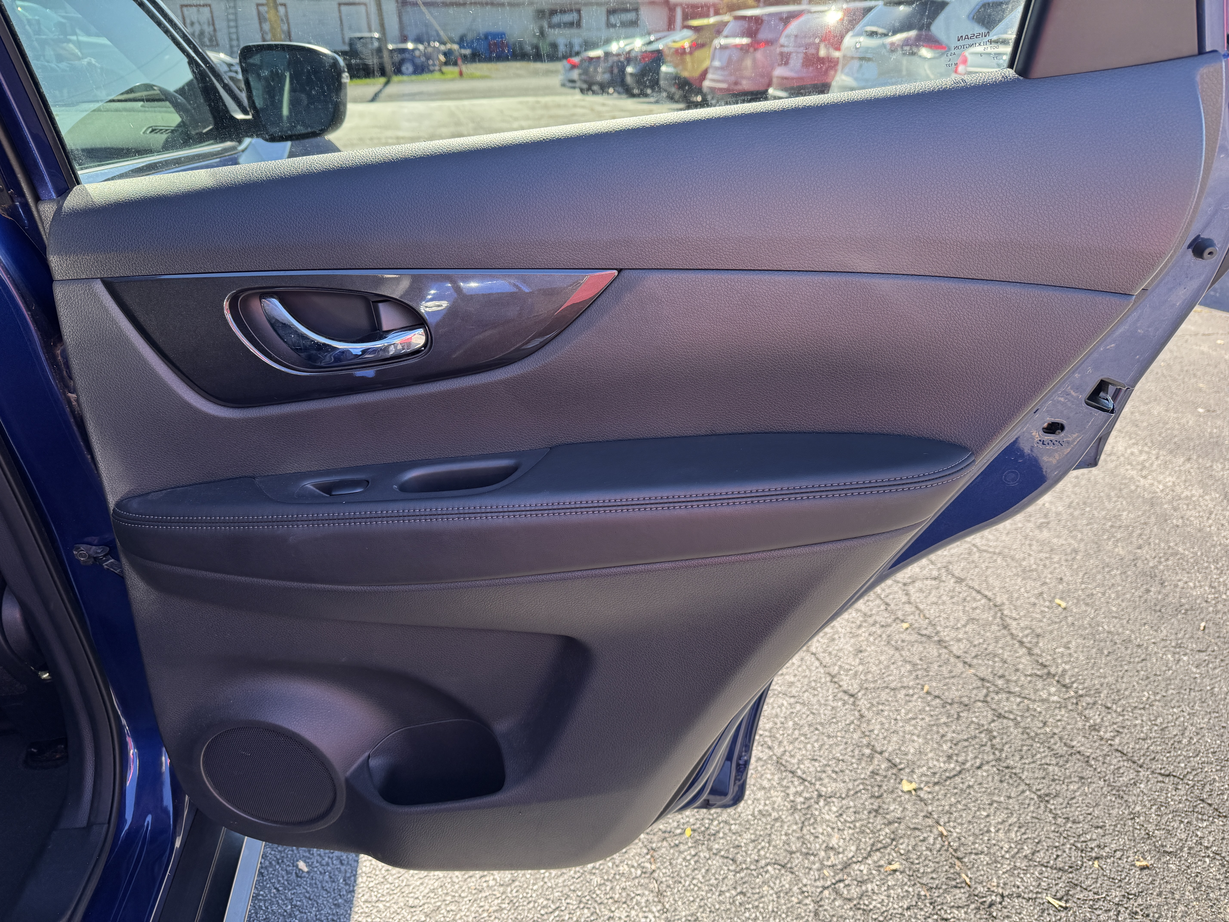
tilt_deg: -29.2
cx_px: 614
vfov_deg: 56.8
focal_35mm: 24
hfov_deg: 71.6
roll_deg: -1.0
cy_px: 461
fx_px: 852
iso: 80
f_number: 1.78
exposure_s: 1/387
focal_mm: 6.76
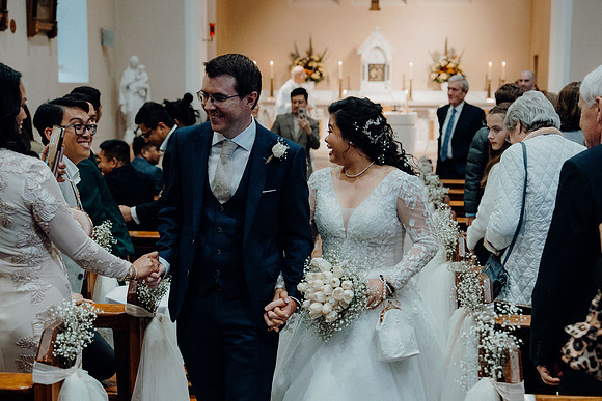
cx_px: 301
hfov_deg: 38.2
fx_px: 870
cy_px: 200
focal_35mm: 52
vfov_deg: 26.0
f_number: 3.5
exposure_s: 1/160
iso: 3200
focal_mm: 52
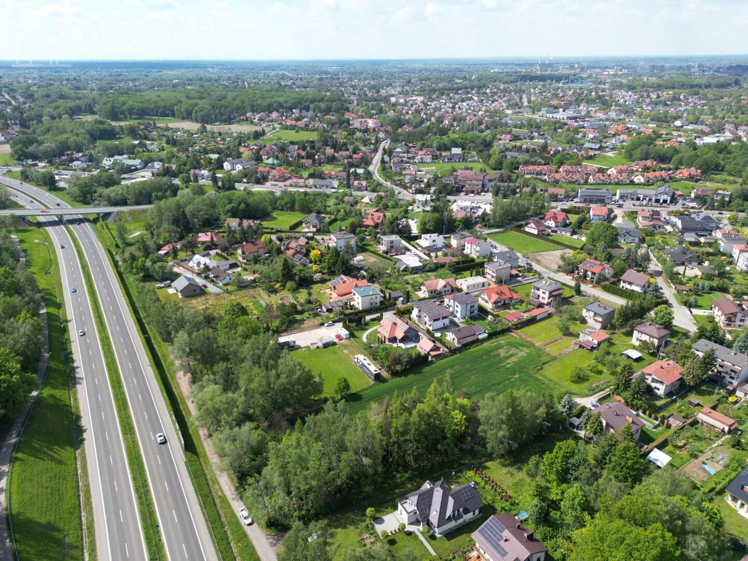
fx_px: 519
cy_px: 280
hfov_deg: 71.6
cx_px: 374
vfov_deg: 56.8
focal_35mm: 24
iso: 150
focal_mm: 6.72
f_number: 1.7
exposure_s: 1/2500
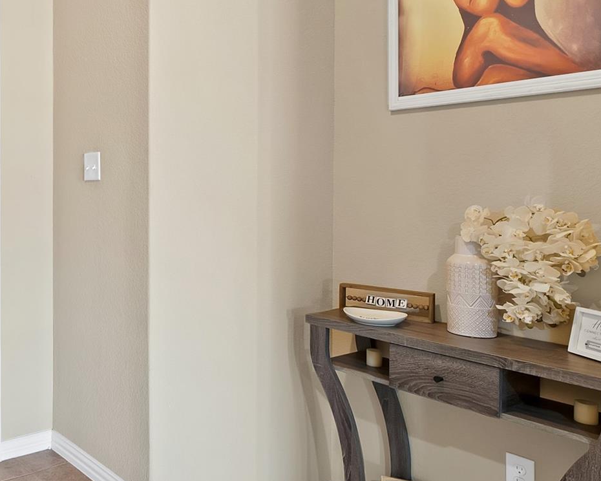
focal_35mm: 31
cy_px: 192
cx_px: 77
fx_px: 551
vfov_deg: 46.8
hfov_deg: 51.5
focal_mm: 15
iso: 640
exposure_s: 3.2
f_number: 9
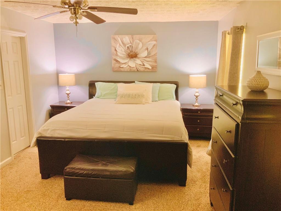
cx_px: 140
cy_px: 106
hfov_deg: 61.7
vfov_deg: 48.2
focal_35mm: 29
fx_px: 235
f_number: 1.8
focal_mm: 3
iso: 200
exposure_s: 1/60
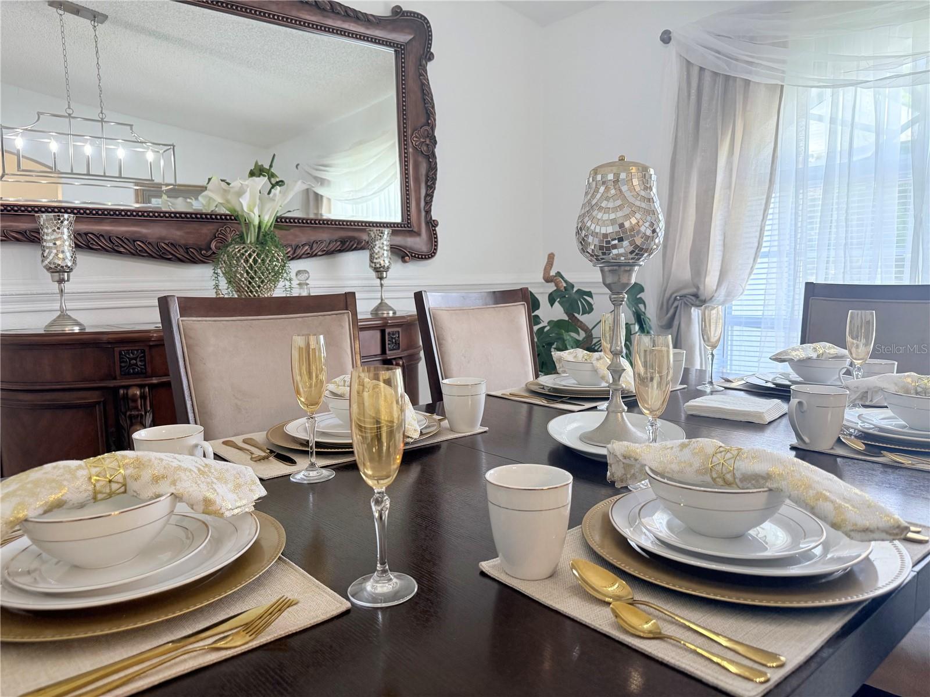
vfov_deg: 56.8
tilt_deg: -6.3
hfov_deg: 71.6
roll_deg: +0.6
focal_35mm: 24
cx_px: 465
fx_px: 645
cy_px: 348
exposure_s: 1/194
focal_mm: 6.76
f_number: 1.78
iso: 200
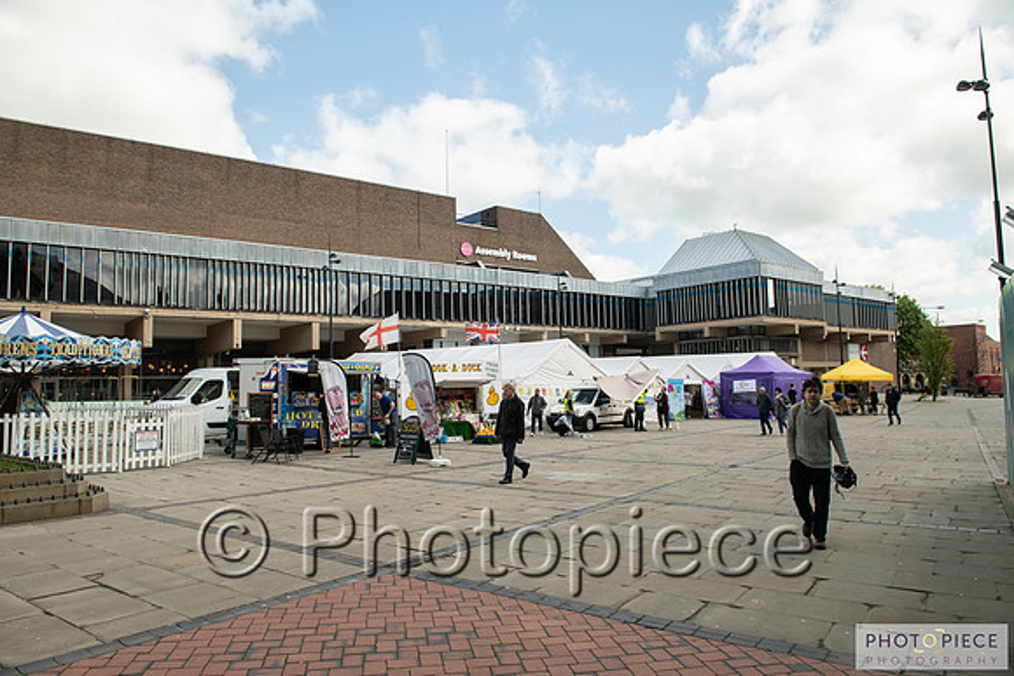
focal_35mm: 24
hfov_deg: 73.7
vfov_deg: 53.2
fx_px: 676
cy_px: 338
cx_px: 507
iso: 64
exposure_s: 1/200
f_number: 5.6
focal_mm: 24
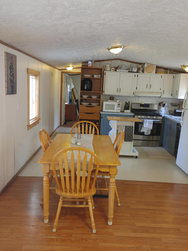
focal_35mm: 31
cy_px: 126
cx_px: 94
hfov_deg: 45.4
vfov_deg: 58.4
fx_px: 224
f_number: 1.8
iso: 150
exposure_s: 1/60
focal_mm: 5.58
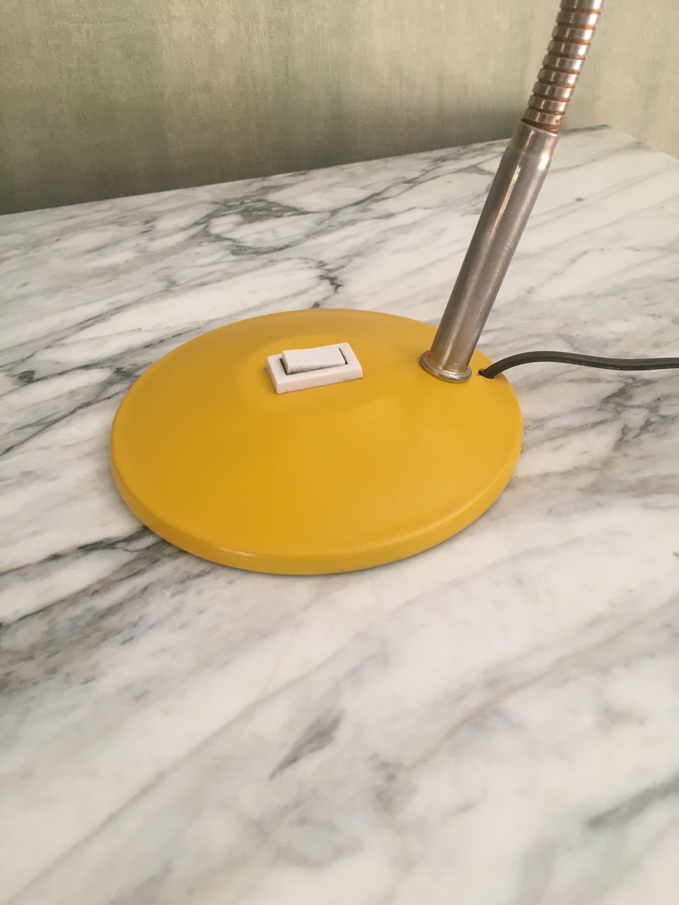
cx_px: 340
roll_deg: +3.8
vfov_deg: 61.7
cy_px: 452
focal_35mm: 29
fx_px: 758
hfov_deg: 48.2
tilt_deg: -39.1
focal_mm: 4.15
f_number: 2.2
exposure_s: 1/33
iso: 100
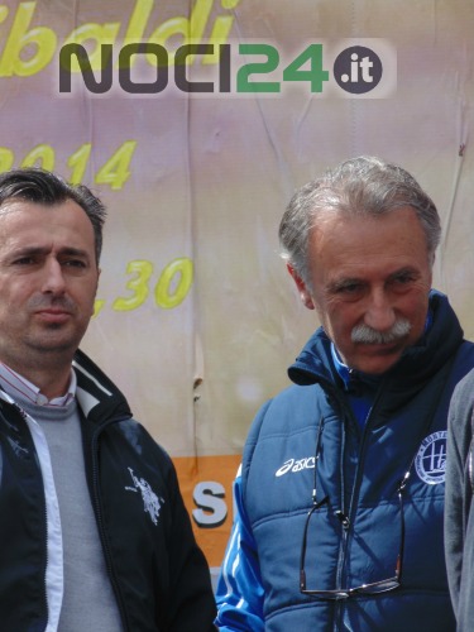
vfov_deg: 5.5
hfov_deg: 4.2
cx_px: 237
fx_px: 6536
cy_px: 316
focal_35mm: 358
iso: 80
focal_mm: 64.1
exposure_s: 1/250
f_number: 6
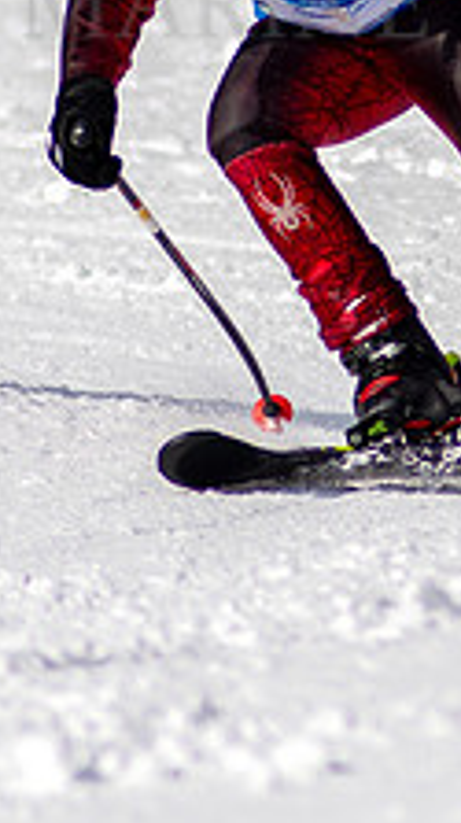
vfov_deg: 1.2
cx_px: 373
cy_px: 14
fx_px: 37870
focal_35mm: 1738
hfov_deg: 0.7
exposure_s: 1/6400
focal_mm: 300
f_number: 2.8
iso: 100
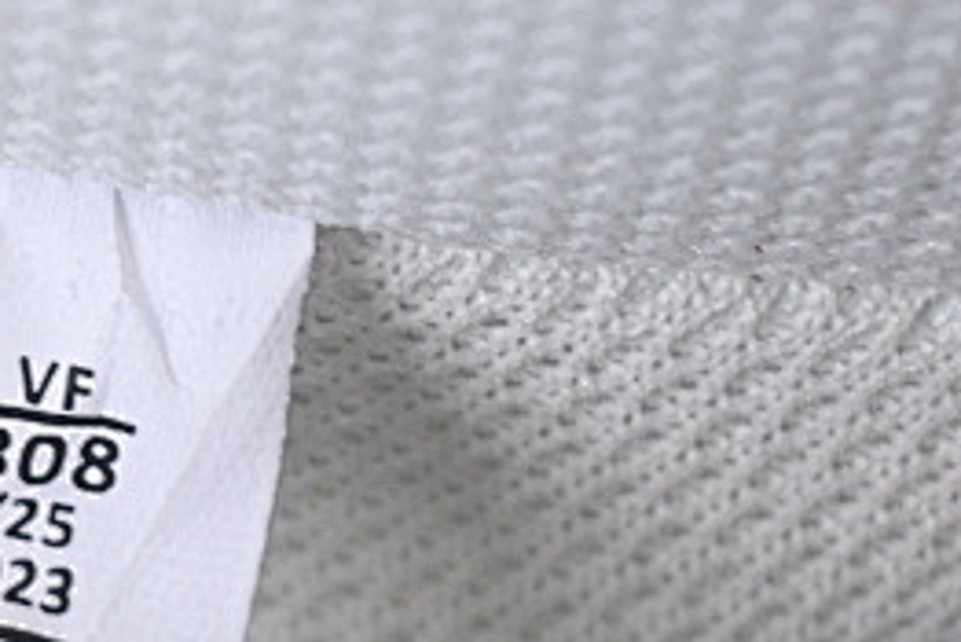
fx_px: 8253
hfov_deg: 6.6
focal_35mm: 309
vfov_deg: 4.4
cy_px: 675
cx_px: -348
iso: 160
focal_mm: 50
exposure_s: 1/80
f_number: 7.1
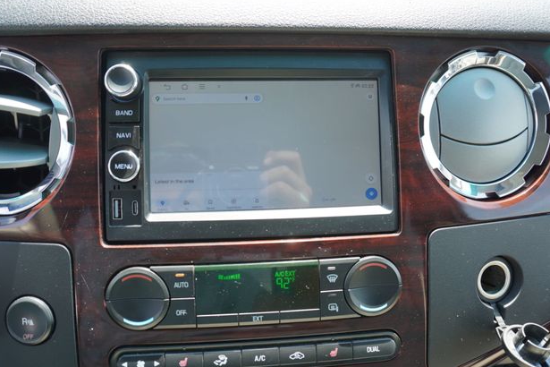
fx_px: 382
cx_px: 267
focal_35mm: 25
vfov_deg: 51.3
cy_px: 179
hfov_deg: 71.5
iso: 100
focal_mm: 16
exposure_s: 1/80
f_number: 4.5
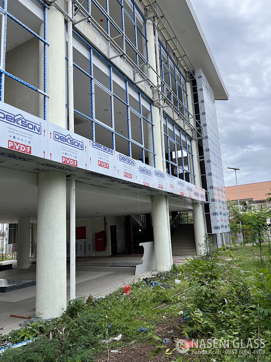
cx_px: 136
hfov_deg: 53.1
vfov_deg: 67.3
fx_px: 271
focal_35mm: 26
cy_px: 181
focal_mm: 5.7
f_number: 1.5
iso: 50
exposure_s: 1/2353
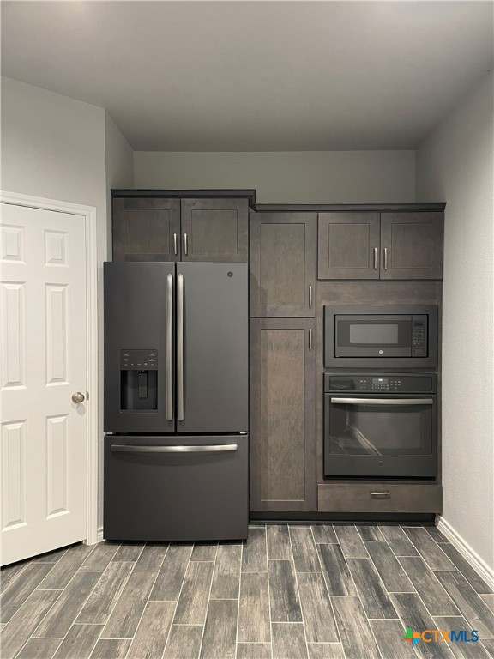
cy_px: 330
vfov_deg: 67.3
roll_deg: +0.5
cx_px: 247
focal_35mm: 26
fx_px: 495
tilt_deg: -0.5
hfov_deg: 53.1
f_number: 1.6
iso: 320
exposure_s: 1/60
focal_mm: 4.2
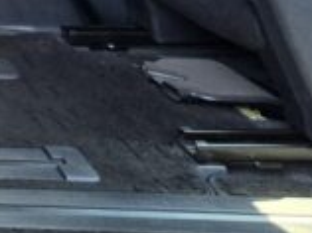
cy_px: -263
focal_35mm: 66
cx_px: -227
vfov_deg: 16.0
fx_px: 594
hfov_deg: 21.3
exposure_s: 1/100
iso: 80
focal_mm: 2.2
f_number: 2.2
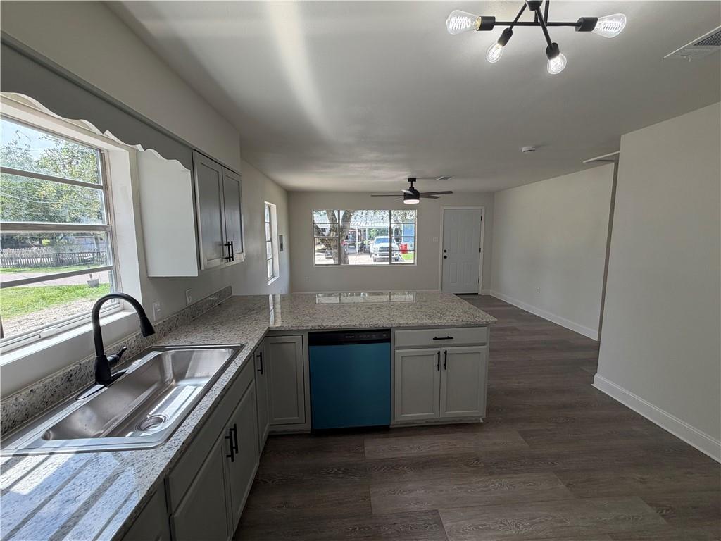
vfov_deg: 85.7
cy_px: 270
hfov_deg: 102.1
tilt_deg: -8.1
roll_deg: +0.7
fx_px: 292
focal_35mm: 14
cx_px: 360
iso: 64
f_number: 2.2
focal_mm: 2.22
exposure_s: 1/171
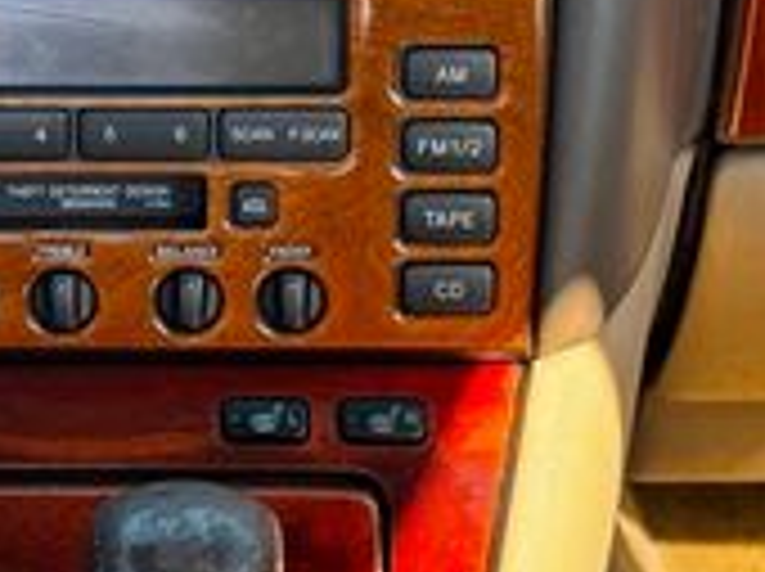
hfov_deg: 10.9
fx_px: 3994
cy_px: 216
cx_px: 238
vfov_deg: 8.2
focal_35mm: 181
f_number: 1.78
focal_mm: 6.76
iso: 64
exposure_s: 1/290
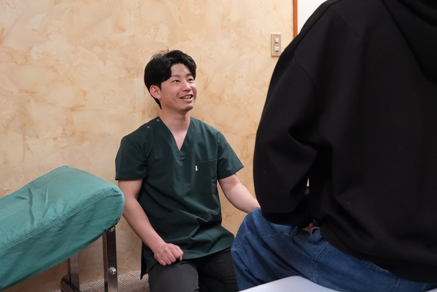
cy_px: 146
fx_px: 486
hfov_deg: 48.4
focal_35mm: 40
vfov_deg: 33.5
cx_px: 218
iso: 12800
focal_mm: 40
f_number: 6.3
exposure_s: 1/1600
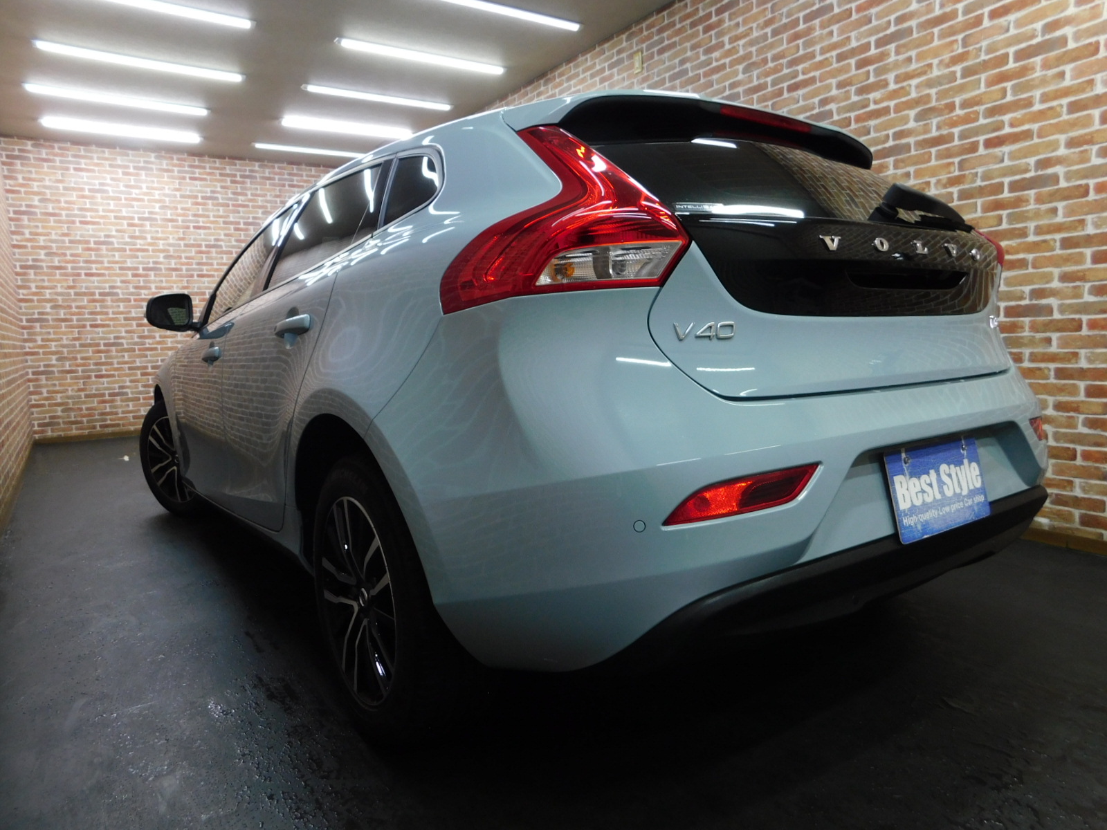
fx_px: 736
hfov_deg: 73.9
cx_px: 554
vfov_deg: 58.9
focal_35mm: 23
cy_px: 415
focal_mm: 4
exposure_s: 1/30
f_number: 3
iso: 160
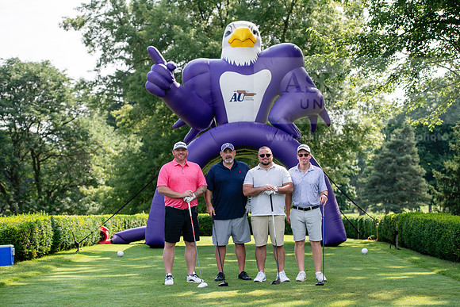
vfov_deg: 16.7
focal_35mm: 82
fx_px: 1048
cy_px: 154
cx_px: 230
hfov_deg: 24.8
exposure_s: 1/640
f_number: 3.5
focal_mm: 82
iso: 125
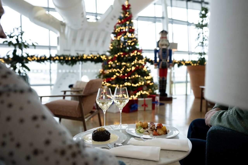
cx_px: 124
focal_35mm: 31
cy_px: 82
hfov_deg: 60.3
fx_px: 214
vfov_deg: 42.3
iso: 1250
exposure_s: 1/160
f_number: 2.8
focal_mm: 31
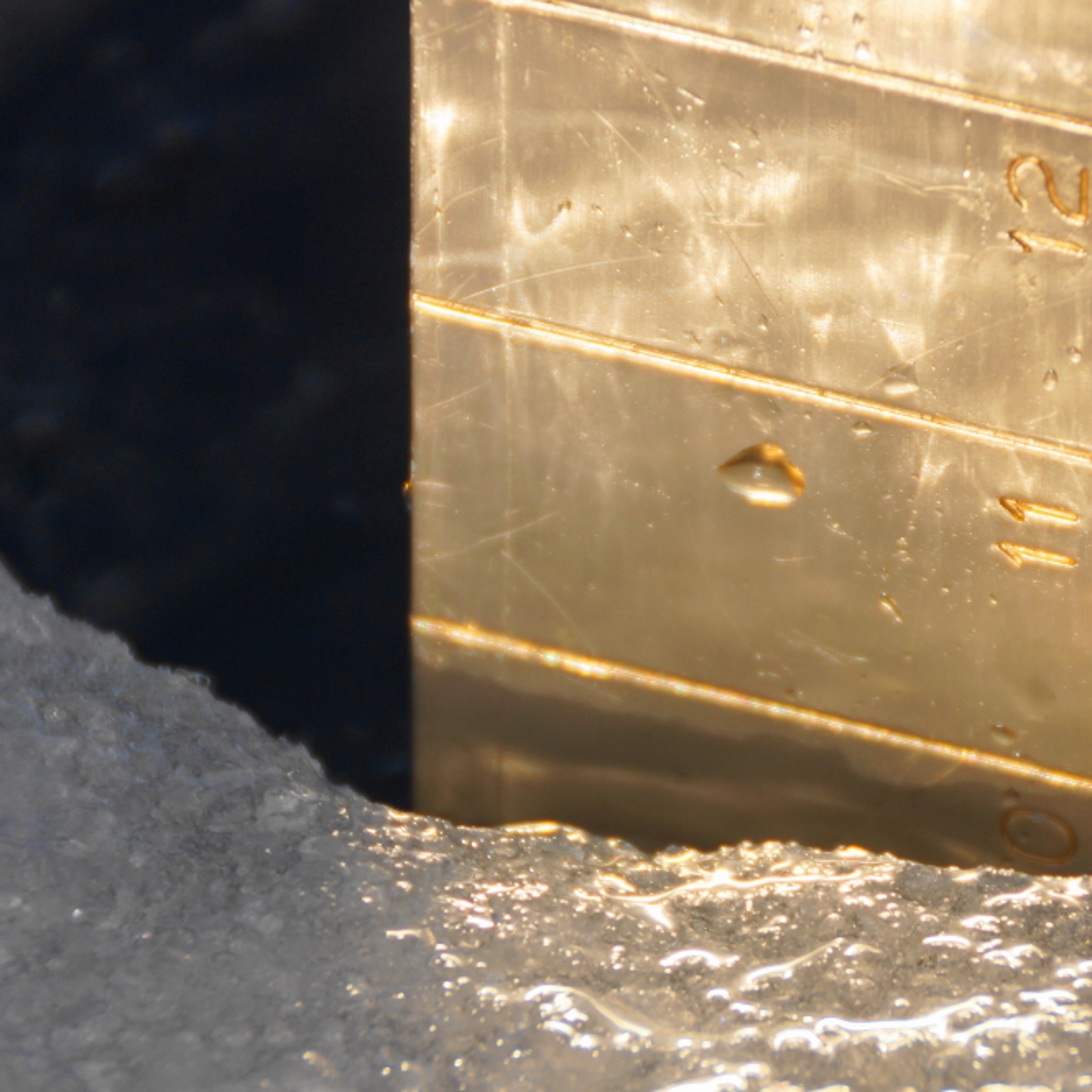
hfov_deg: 4.0
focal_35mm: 441
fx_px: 15739
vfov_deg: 4.0
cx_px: 768
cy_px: 546
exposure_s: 1/400
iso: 125
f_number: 6.3
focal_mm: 230
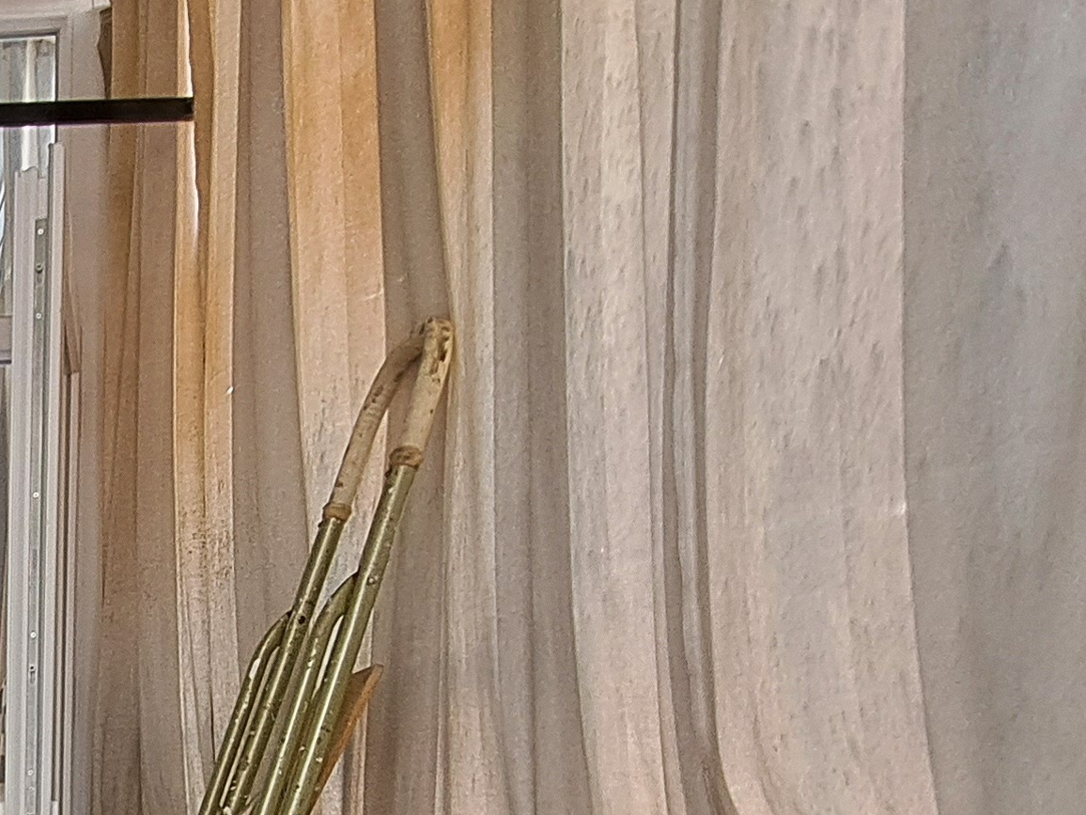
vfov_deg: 27.0
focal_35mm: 45
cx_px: -300
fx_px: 1412
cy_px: 1066
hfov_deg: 32.5
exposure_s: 1/50
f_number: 2.2
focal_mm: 1.74
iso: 50
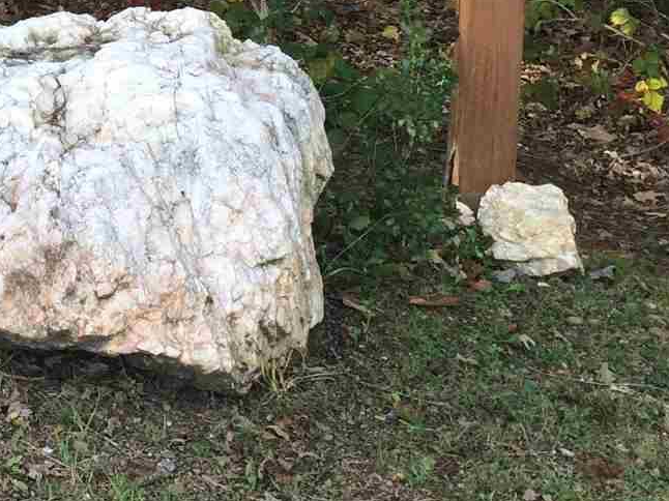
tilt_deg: -5.3
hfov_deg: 20.2
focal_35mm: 92
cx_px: -105
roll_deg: +1.3
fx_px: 1777
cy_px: -172
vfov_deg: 15.2
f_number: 2.2
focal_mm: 4.15
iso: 32
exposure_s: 1/279
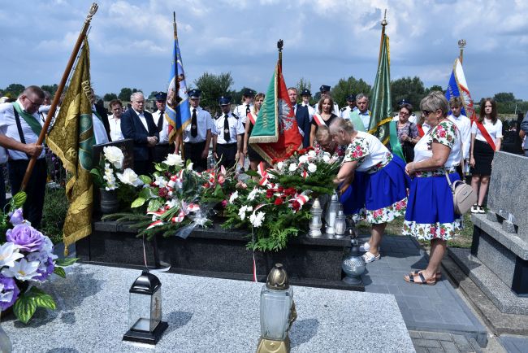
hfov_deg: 63.6
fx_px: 426
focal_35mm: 29
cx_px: 264
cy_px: 176
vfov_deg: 45.0
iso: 110
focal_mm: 29
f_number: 14
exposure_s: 1/125
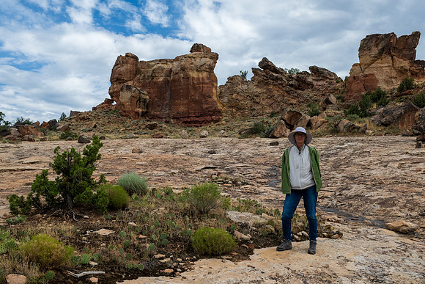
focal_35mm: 38
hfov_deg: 50.8
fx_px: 447
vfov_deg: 35.2
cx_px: 211
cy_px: 155
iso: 450
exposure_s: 1/250
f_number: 14
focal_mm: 32
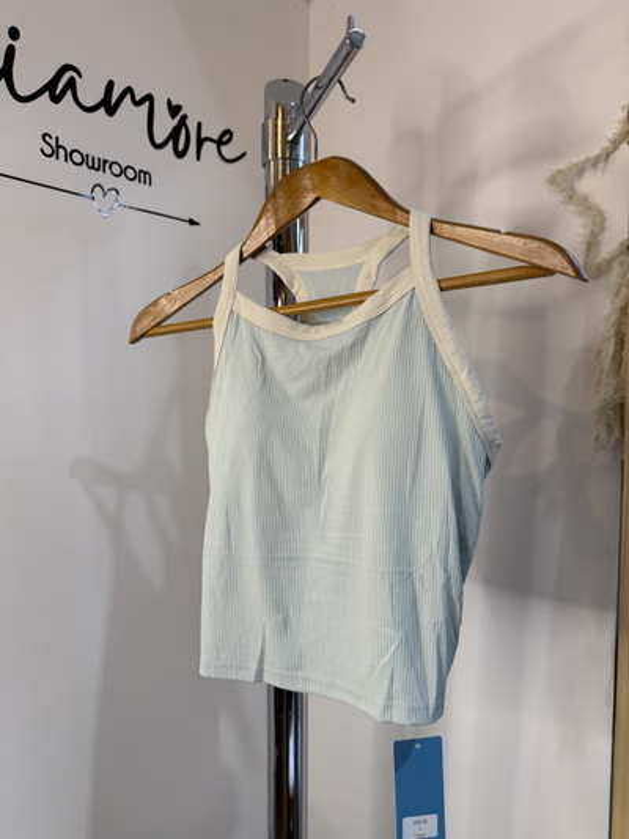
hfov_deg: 56.8
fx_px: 581
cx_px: 314
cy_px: 420
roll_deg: -0.7
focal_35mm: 24
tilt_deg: -2.5
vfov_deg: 71.6
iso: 64
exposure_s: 1/100
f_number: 1.78
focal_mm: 6.76
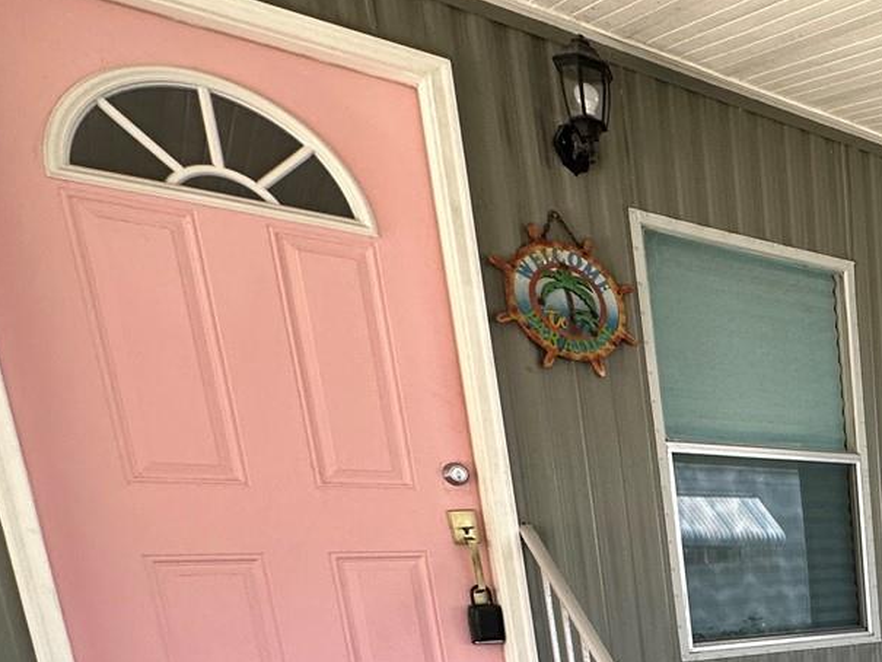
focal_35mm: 37
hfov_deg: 36.7
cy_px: 748
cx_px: 1089
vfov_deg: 33.2
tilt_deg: -11.8
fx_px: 943
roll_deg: +1.2
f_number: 2.2
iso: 100
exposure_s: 1/99
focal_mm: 2.22
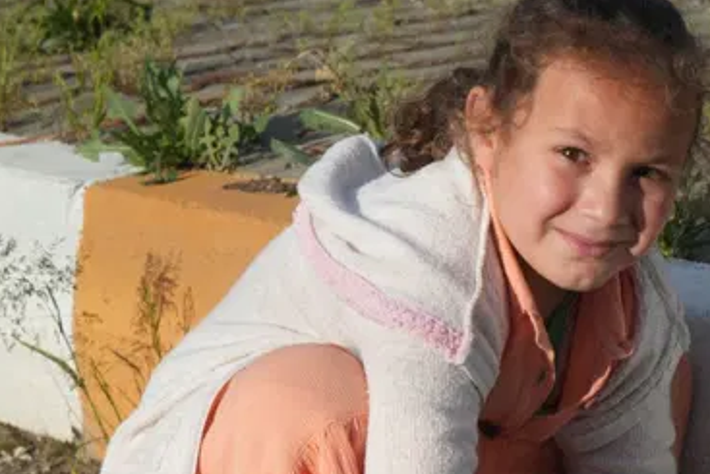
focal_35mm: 158
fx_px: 3117
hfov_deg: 12.9
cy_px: 466
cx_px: 609
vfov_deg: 8.6
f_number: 7.1
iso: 100
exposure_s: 1/500
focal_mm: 66
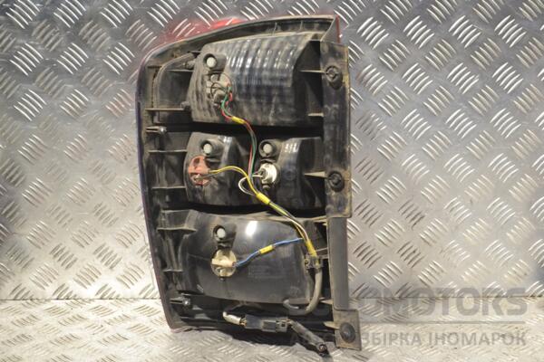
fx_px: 1133
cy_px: 181
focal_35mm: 75
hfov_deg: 27.0
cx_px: 272
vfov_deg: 18.2
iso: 3200
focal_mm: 50
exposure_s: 1/200
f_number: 7.1
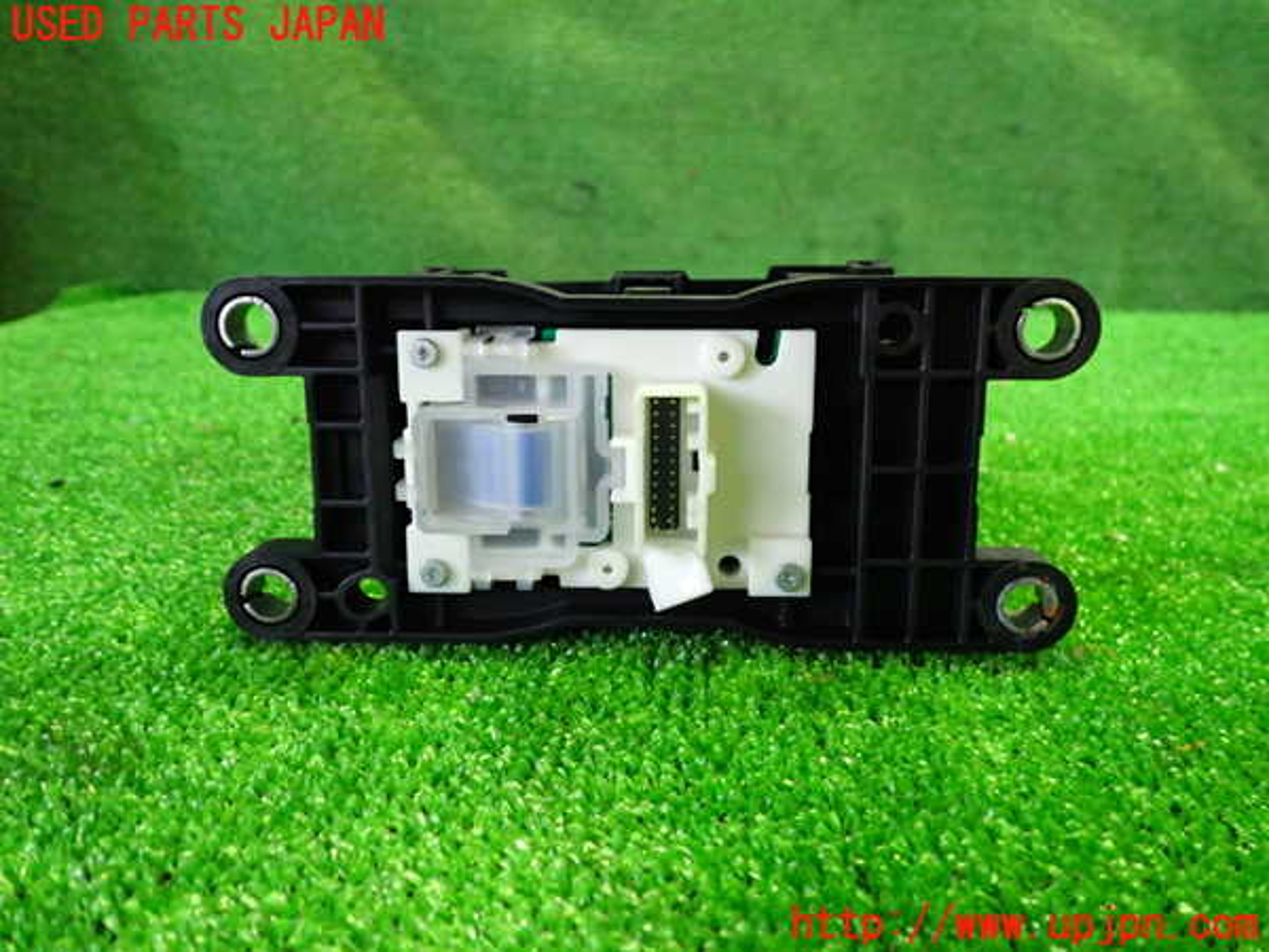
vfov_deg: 46.8
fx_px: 1100
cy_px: 476
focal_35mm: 30
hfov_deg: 60.0
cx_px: 634
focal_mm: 5.4
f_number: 2.3
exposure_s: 1/30
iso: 800
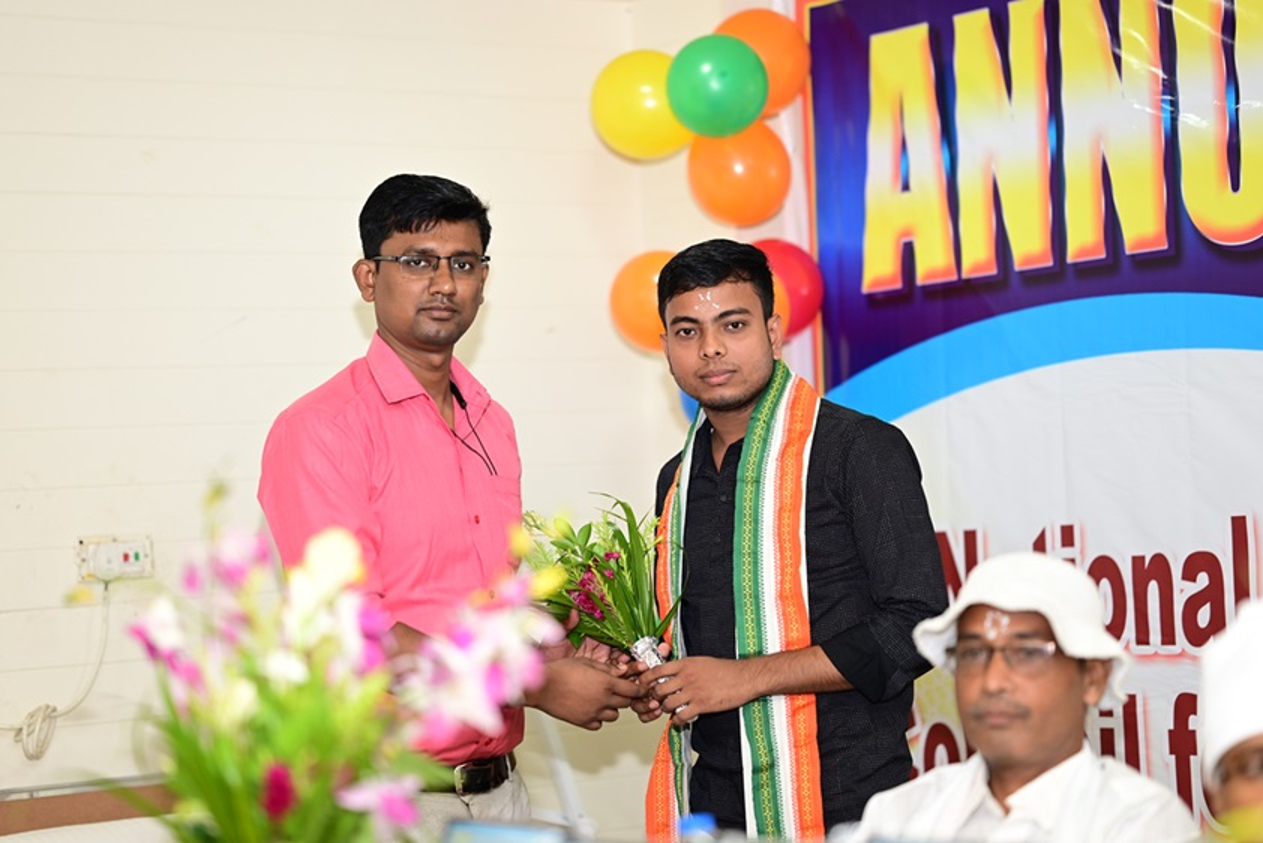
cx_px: 632
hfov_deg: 23.9
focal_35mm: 85
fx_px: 2983
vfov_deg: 16.1
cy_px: 422
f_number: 1.8
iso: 320
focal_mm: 85
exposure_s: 1/200
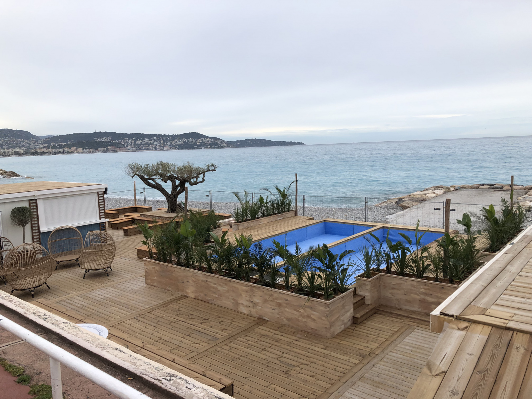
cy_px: 200
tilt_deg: -5.5
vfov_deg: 49.7
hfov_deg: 63.4
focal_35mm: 28
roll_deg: +1.7
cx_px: 266
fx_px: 430
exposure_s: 1/2404
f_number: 1.8
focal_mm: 3.99
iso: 20
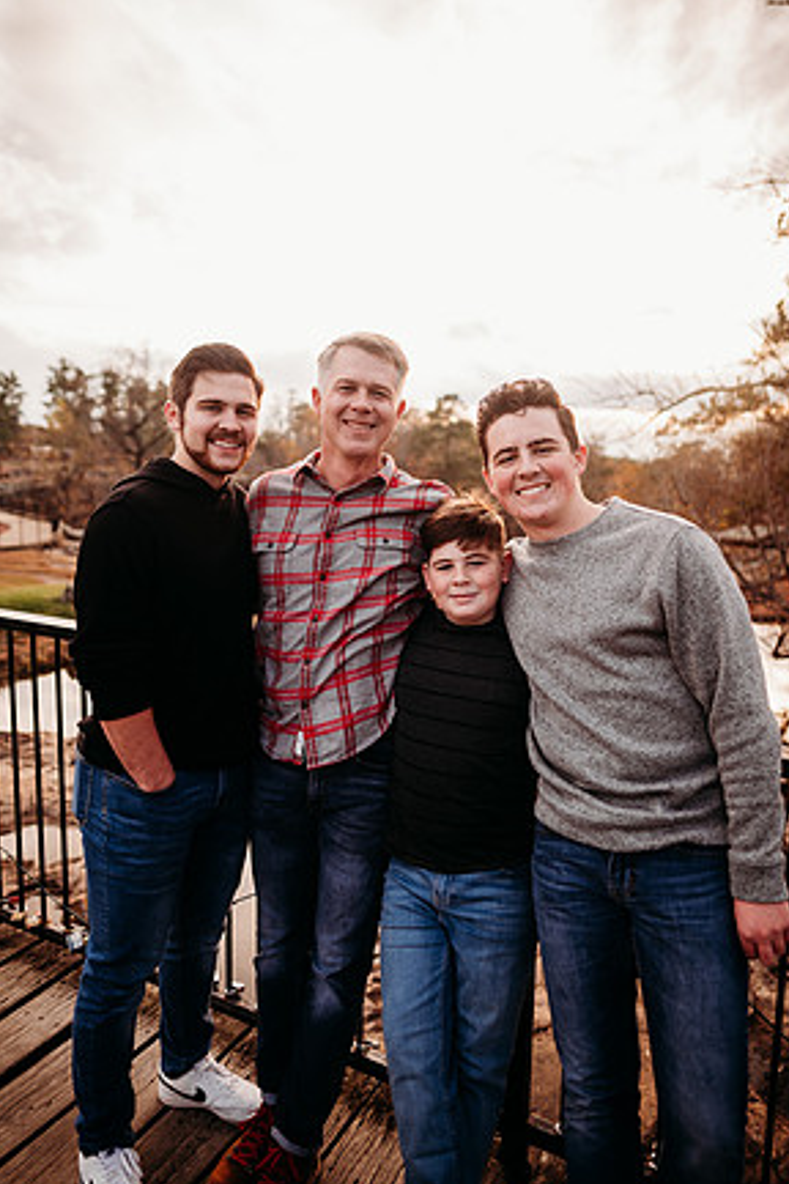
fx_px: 822
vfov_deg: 71.5
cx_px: 389
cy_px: 592
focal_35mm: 25
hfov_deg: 51.3
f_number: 2.2
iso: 125
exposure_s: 1/400
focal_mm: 24
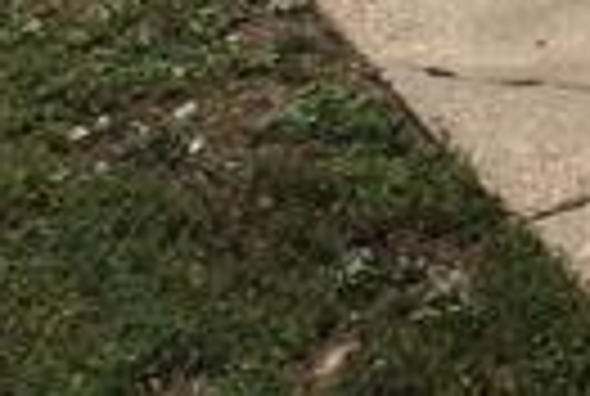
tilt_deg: -7.7
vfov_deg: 7.8
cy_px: -896
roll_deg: +0.4
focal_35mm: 147
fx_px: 2415
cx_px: 1036
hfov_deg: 12.8
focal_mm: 4.15
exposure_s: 1/3344
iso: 25
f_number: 2.2
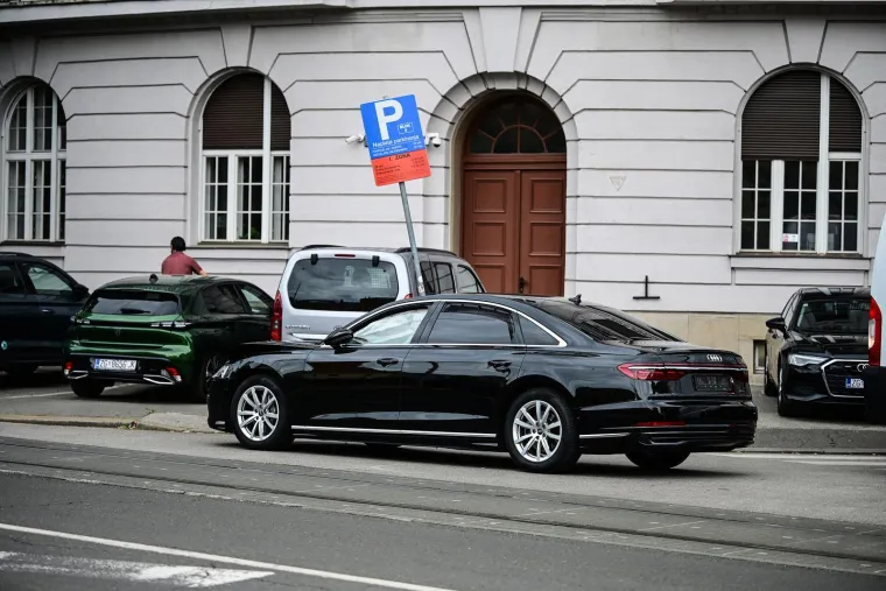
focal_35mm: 88
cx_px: 443
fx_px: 2166
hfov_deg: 23.1
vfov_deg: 15.5
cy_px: 296
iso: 640
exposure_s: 1/4000
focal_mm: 88
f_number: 2.8
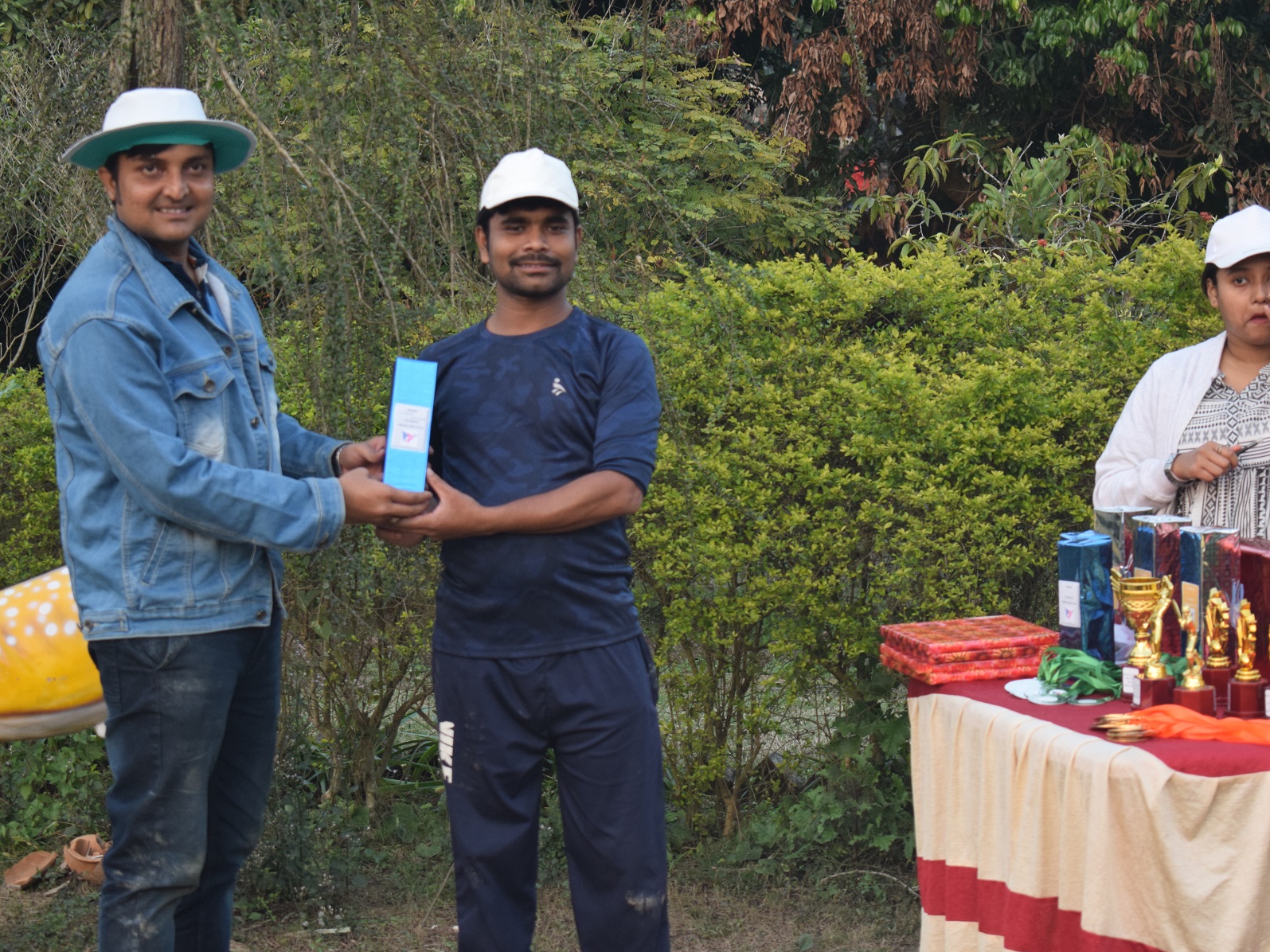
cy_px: 476
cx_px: 660
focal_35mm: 90
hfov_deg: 21.9
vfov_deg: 16.5
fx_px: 3285
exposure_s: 1/60
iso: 560
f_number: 5.6
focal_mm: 55
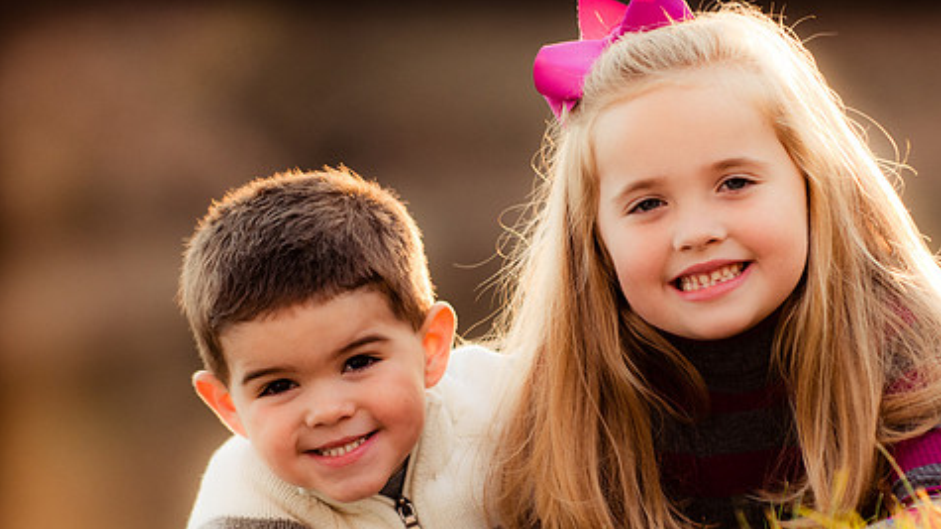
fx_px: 8847
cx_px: 541
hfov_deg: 6.1
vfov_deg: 3.4
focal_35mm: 355
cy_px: 371
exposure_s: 1/200
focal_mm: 185
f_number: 3.2
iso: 400
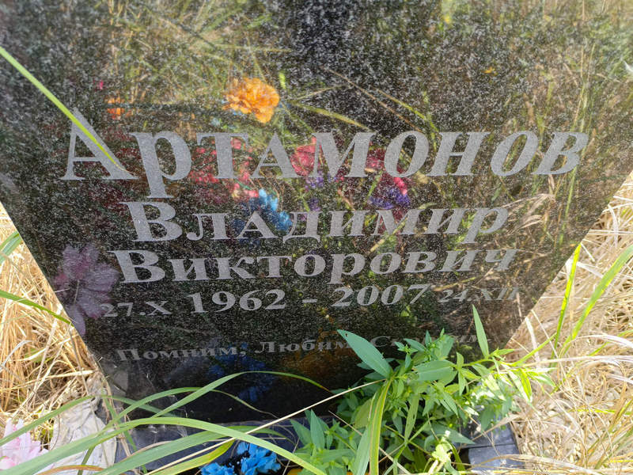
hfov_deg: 69.4
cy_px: 238
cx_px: 316
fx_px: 457
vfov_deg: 54.9
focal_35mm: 25
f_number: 1.69
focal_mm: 4.76
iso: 193
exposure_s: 1/100
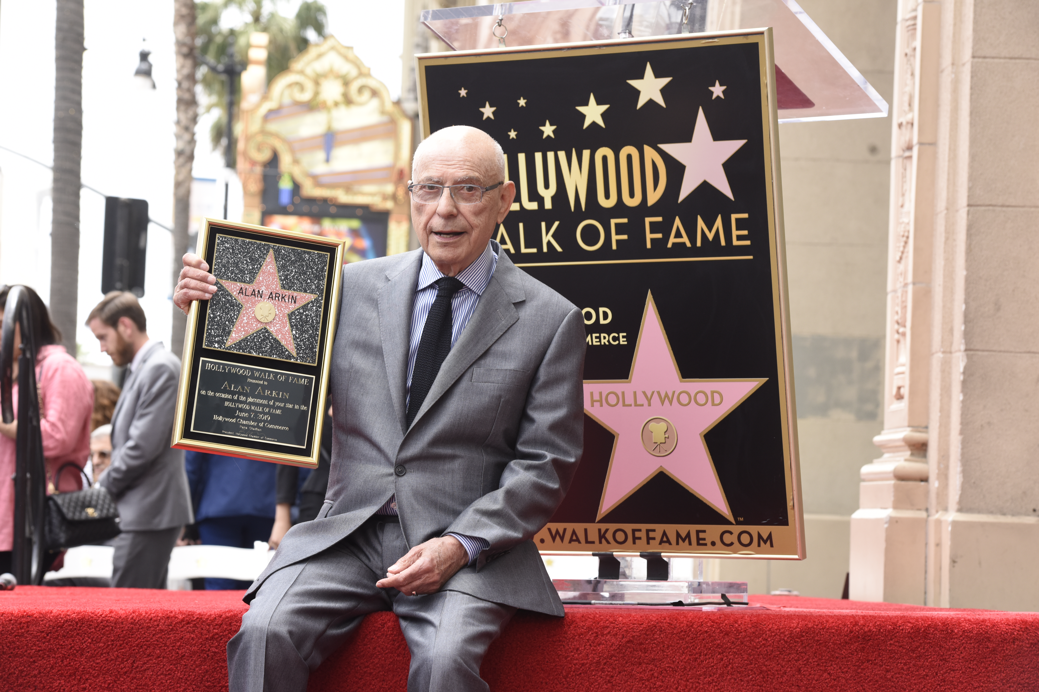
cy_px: 346
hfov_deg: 19.5
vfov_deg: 13.0
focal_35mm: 105
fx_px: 3030
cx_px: 520
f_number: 8
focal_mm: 105
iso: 800
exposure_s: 1/400
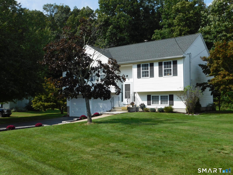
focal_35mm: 36
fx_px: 242
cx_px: 116
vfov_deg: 39.7
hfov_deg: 51.4
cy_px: 88
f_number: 3.5
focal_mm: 6.3
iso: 125
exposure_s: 1/1250
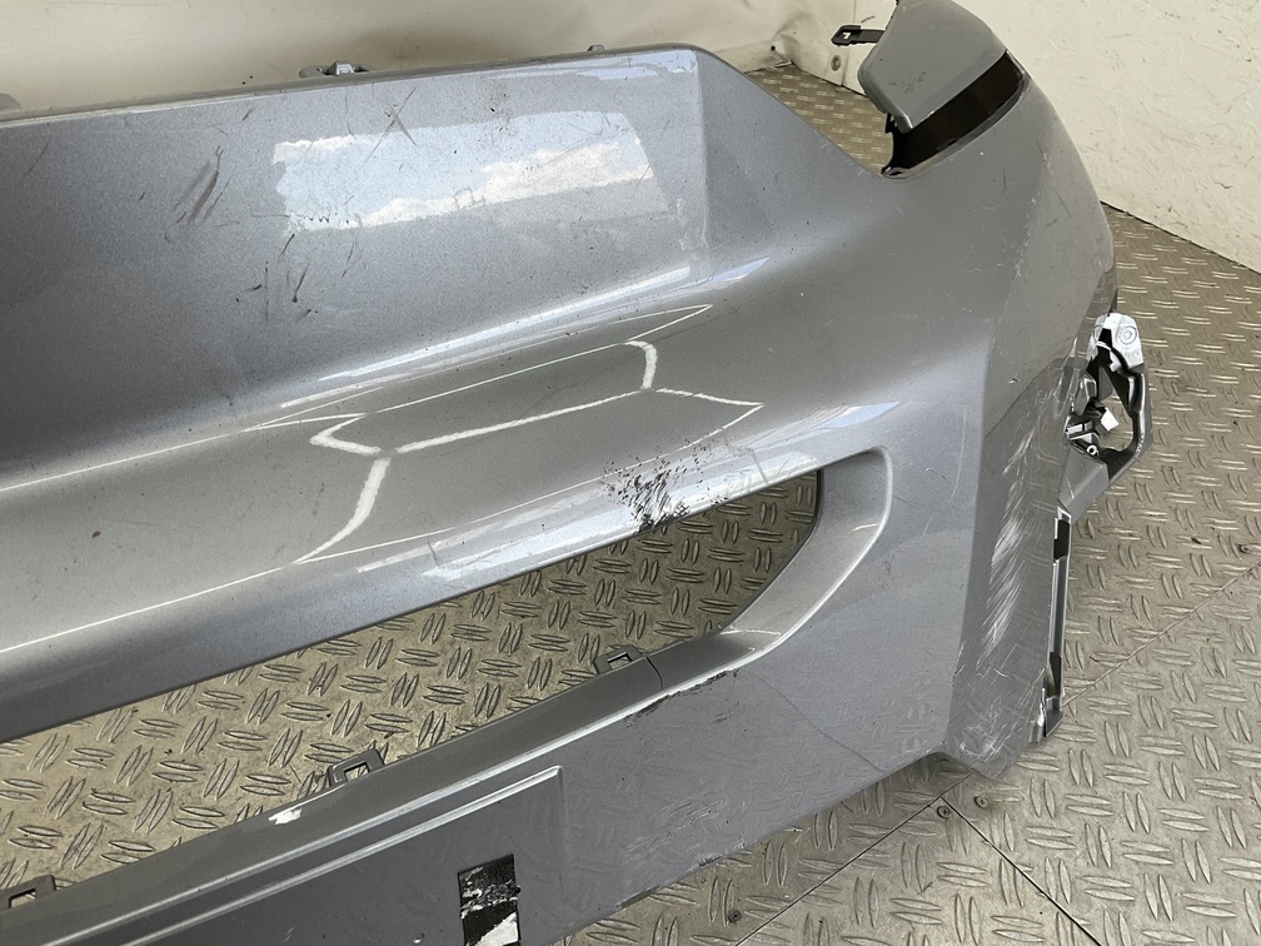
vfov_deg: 48.2
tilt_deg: -39.6
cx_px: 630
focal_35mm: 29
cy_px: 473
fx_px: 1056
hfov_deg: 61.7
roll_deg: -4.9
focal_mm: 3
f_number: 1.8
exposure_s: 1/147
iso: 16
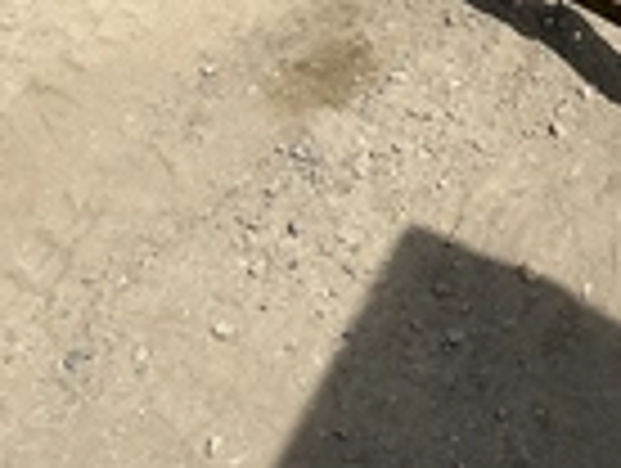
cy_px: -158
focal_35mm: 81
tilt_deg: -32.6
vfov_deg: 17.1
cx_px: 432
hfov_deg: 23.9
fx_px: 1456
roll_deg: +3.3
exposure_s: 1/2801
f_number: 1.8
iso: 25
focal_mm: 3
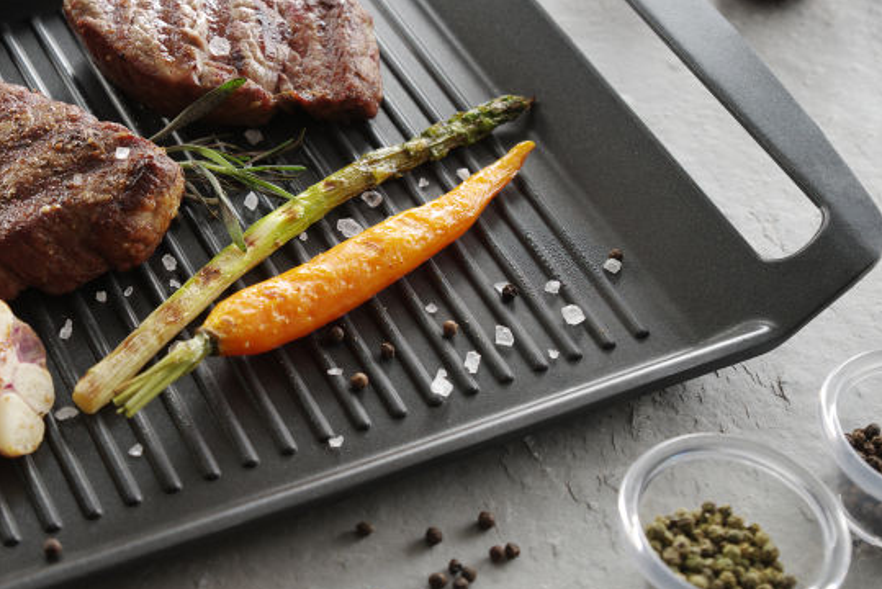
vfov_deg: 15.3
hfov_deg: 22.6
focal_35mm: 89
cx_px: 186
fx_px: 2182
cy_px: 189
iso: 100
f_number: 4.5
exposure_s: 1/60
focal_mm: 48
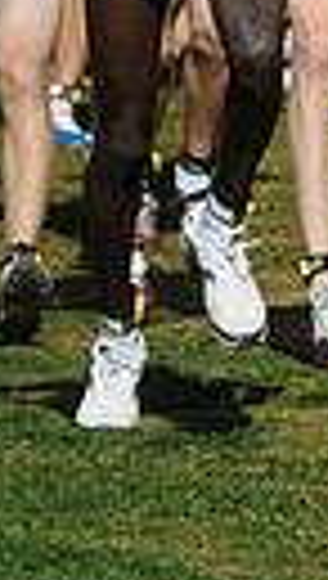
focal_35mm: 917
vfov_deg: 2.4
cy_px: -70
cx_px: 1195
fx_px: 14114
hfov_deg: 1.3
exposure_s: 1/800
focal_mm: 130
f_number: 5.6
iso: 200
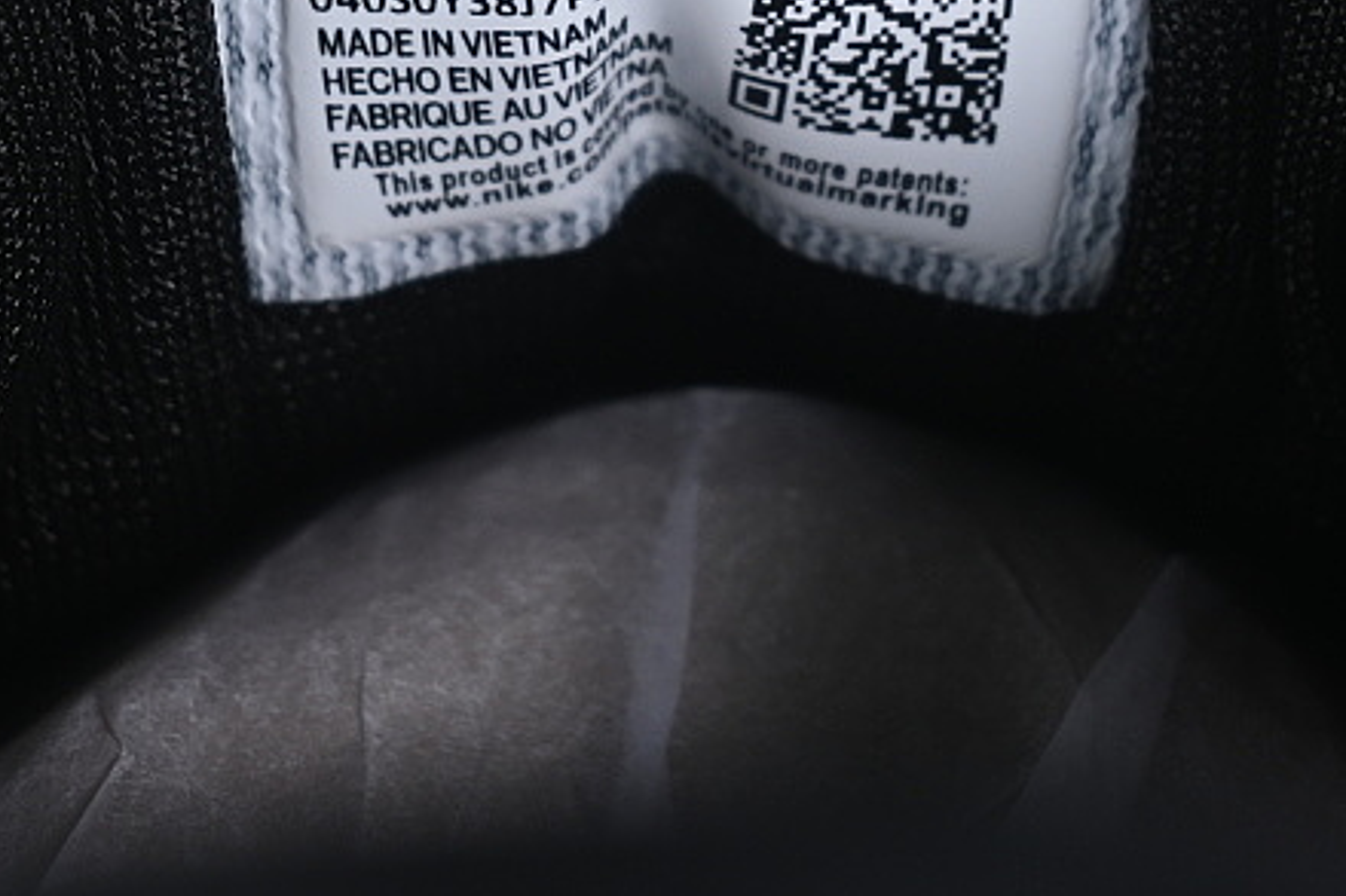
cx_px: 734
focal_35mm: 184
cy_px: -28
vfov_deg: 7.4
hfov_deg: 11.2
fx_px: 6877
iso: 160
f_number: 6.3
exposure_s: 1/60
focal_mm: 50
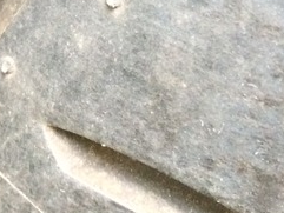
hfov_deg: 15.5
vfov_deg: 11.8
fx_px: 1010
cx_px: -53
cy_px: -41
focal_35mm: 123
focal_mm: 4.15
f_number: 2.2
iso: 250
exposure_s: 1/30
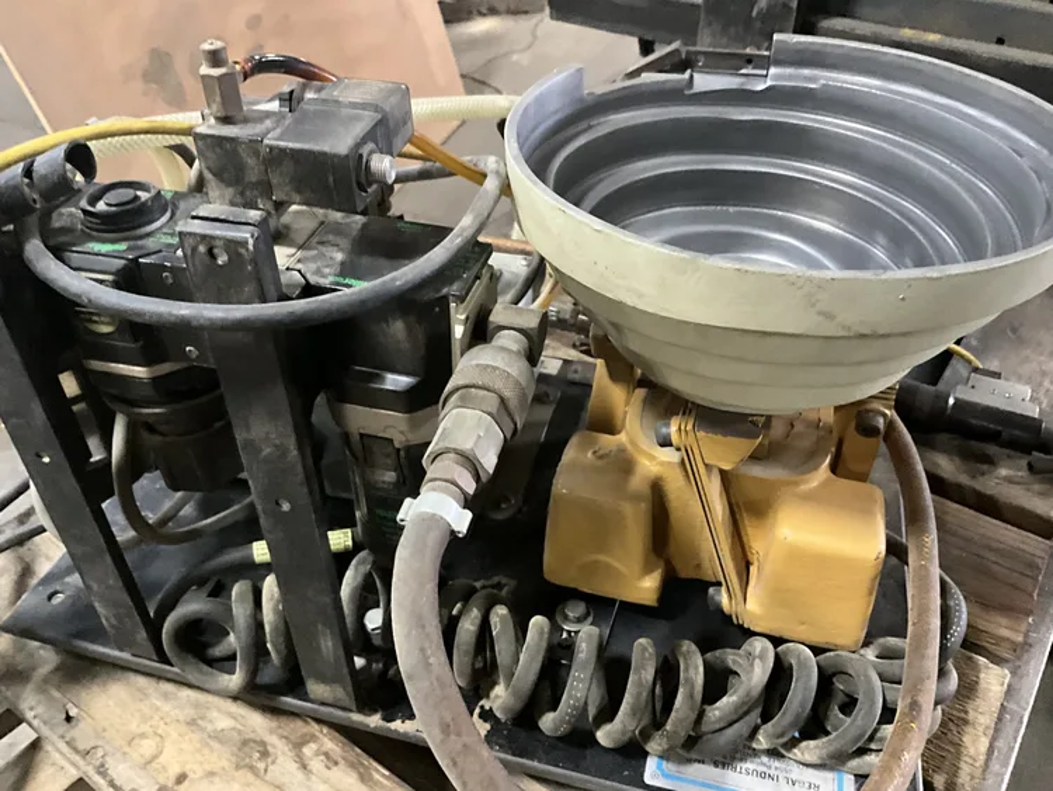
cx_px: 526
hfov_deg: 61.6
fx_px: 882
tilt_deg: -39.5
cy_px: 396
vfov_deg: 48.3
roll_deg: +0.9
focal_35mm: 29
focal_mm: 3
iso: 500
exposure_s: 1/30
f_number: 1.8
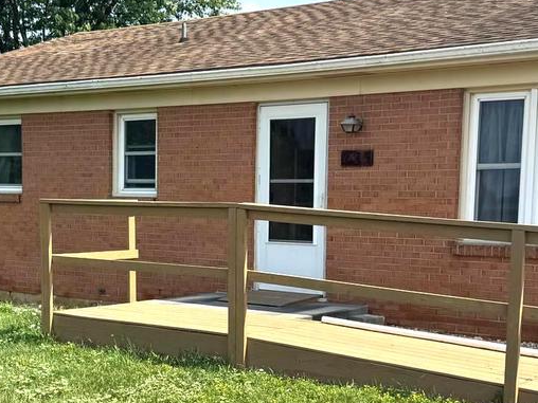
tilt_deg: -6.3
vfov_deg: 21.4
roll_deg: -0.7
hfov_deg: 28.5
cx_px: 227
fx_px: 1057
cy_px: 305
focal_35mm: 68
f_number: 1.78
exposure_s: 1/3247
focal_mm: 6.76
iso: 80
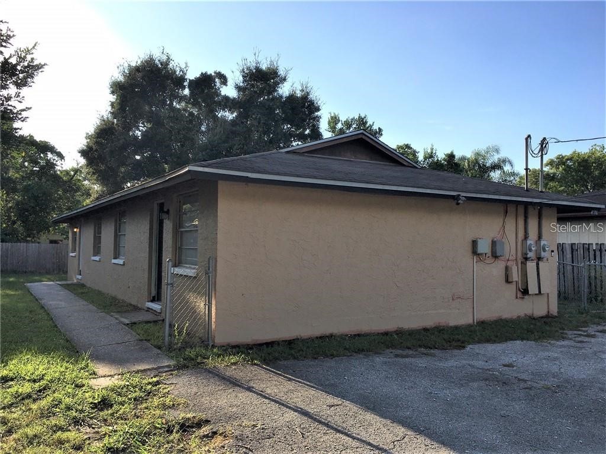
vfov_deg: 48.2
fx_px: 508
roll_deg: +0.0
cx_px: 303
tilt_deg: +3.7
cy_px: 227
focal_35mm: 29
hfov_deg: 61.7
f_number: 2.2
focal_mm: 4.15
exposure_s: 1/1148
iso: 25
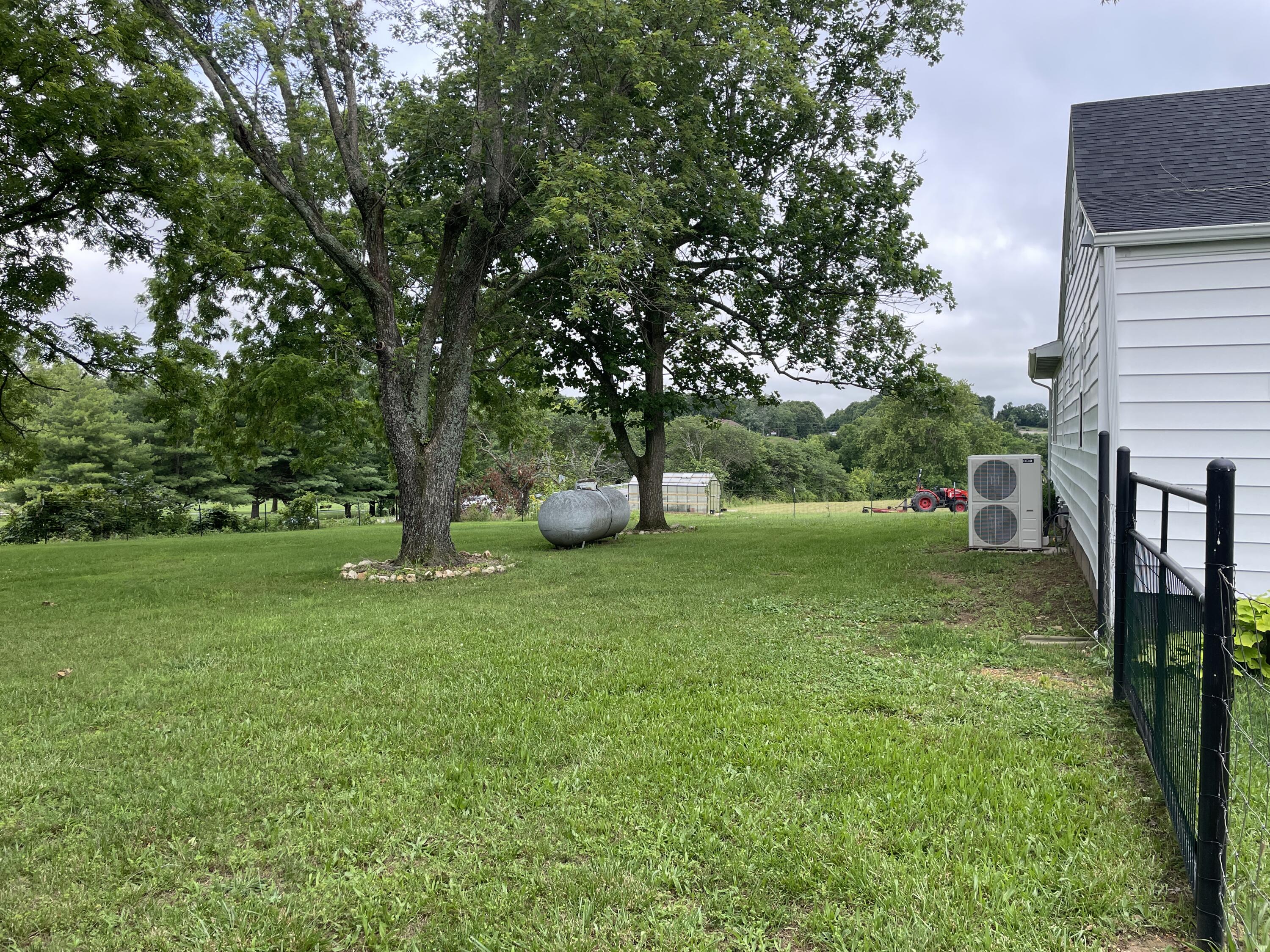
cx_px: 635
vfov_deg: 53.1
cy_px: 476
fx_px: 954
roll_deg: +0.7
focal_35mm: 26
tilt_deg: -1.9
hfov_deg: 67.3
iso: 32
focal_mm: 4.2
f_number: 1.6
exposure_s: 1/790
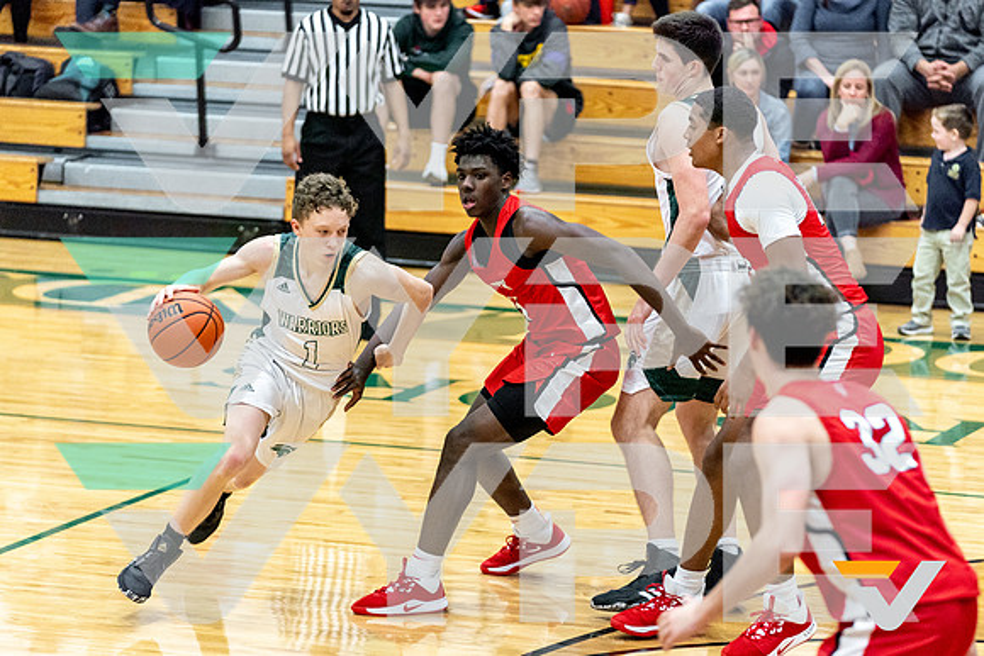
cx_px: 521
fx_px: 4845
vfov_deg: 7.8
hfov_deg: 11.6
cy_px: 416
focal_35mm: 177
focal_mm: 133
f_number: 2.8
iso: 1250
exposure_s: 1/800
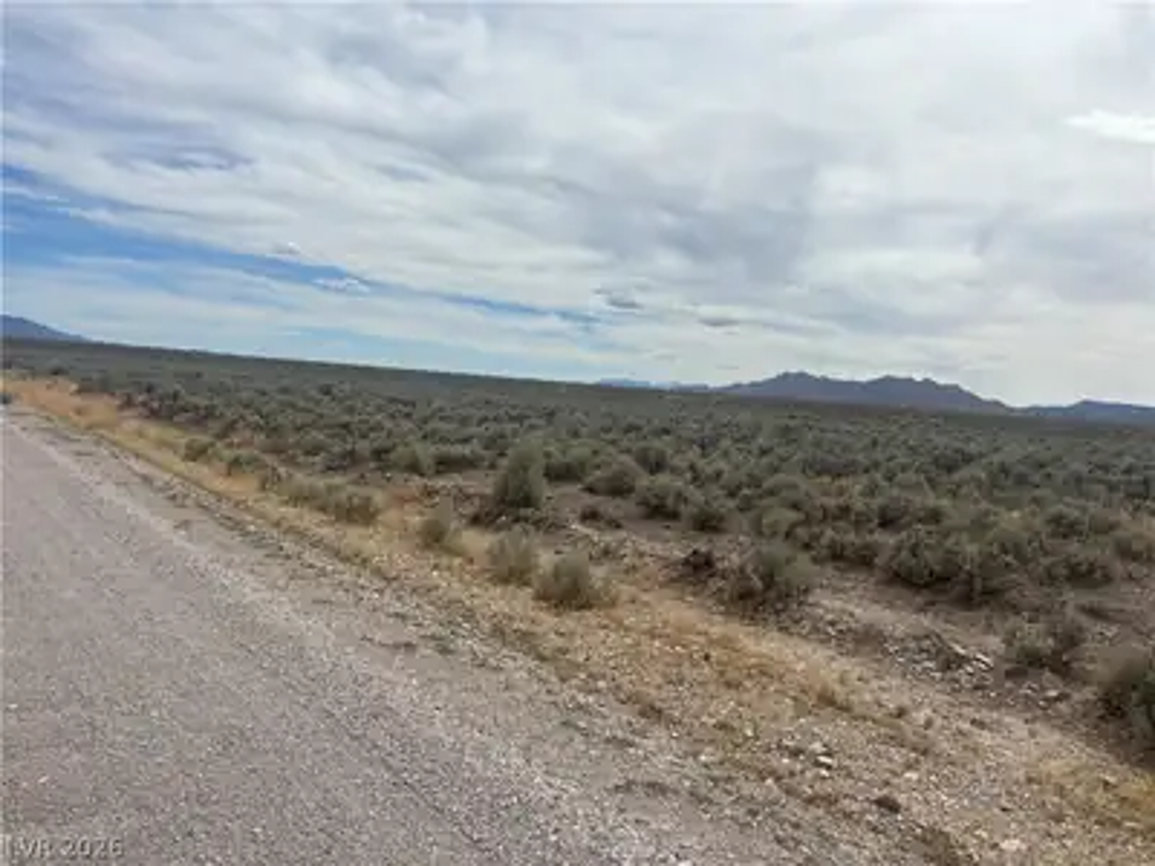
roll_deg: -5.1
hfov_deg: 67.3
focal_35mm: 26
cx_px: 578
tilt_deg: -3.3
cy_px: 433
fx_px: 868
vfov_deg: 53.1
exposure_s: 1/7194
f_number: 1.6
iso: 50
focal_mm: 5.96
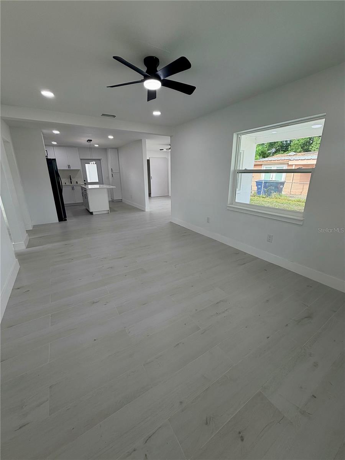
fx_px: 186
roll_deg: -0.9
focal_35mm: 14
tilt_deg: -17.7
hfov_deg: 85.7
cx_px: 172
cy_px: 230
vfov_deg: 102.1
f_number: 2.2
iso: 80
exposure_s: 1/120
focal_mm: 2.22
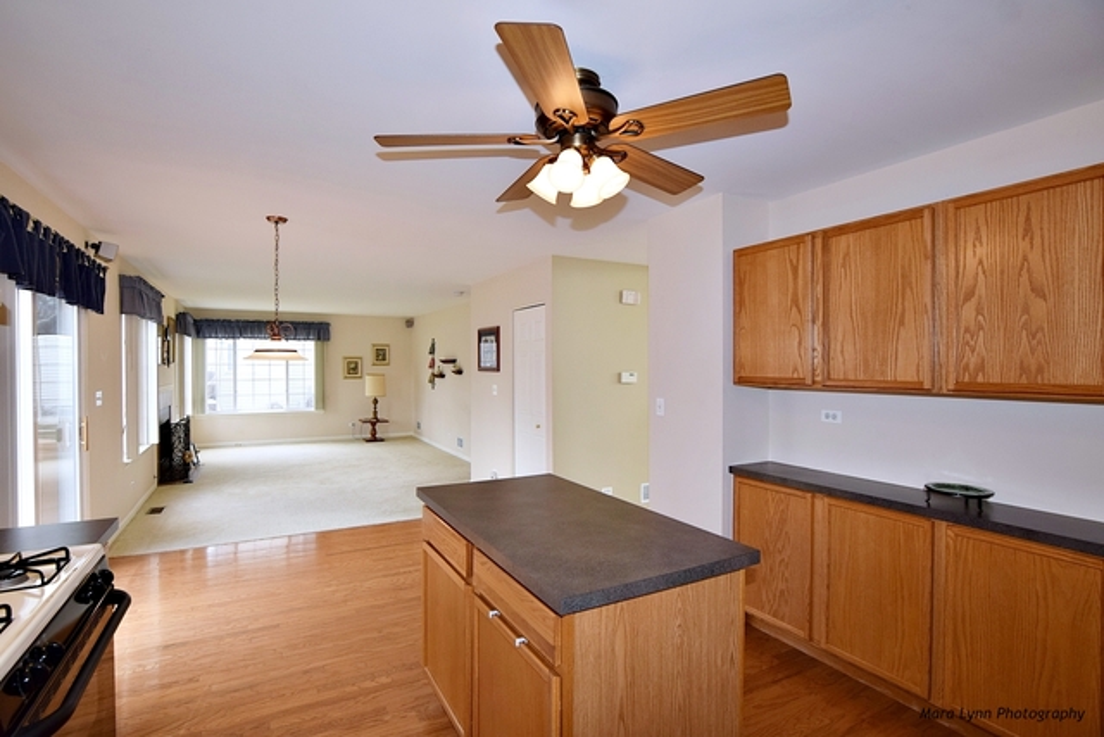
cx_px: 552
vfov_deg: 72.1
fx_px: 506
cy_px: 368
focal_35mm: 16
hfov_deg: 95.0
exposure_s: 1/125
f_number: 5.6
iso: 500
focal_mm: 11
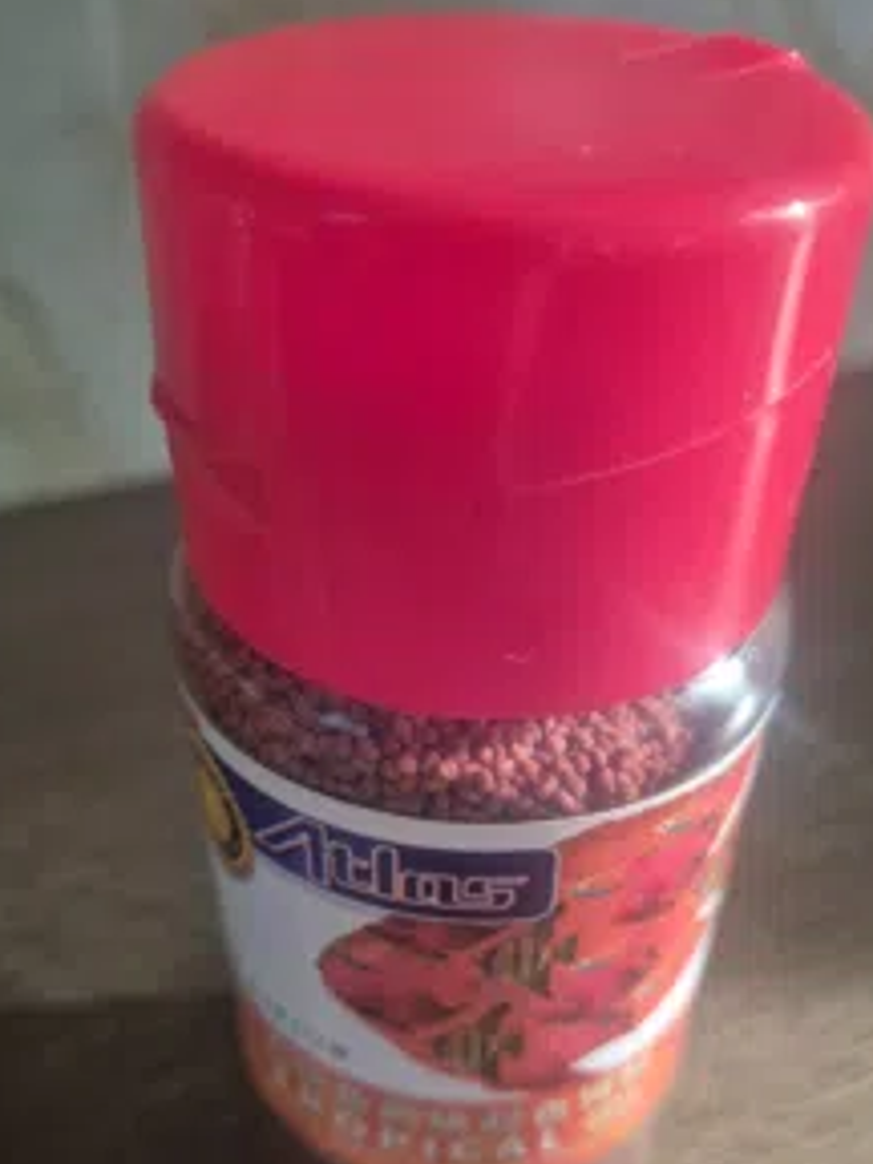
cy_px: 760
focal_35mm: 32
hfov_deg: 44.2
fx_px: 1076
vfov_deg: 55.8
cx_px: 441
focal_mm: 5.4
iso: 800
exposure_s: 1/100
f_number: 1.8
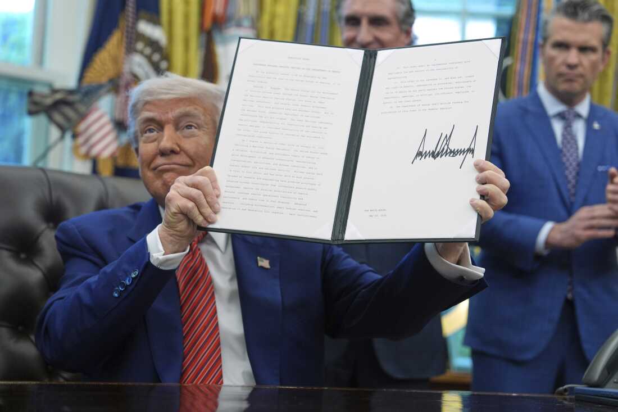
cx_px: 309
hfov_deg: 28.8
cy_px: 206
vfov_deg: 19.5
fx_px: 1201
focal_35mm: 70
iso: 2000
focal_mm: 70
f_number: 2.8
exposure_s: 1/400
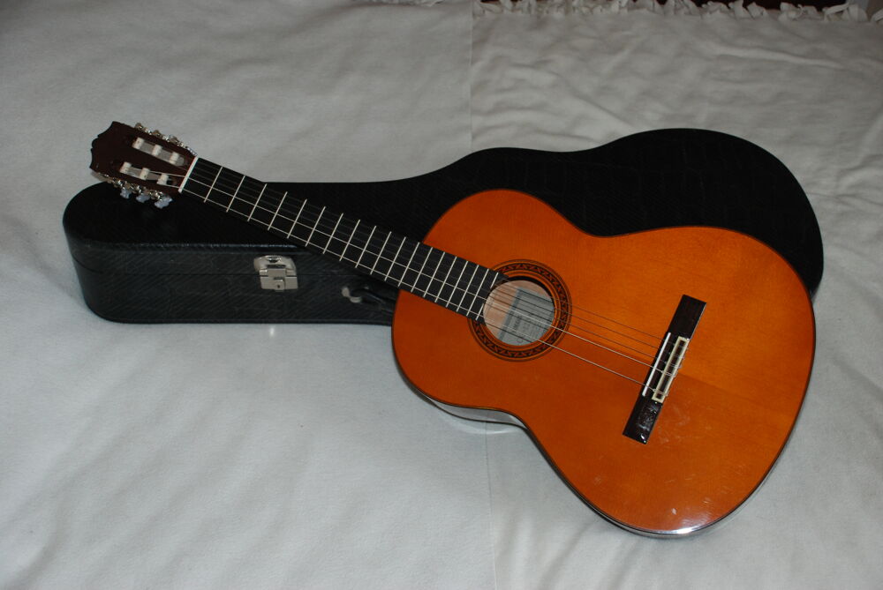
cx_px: 442
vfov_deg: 28.1
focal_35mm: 48
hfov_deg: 41.1
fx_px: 1179
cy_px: 295
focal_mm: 32
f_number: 4.2
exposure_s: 1/60
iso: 400
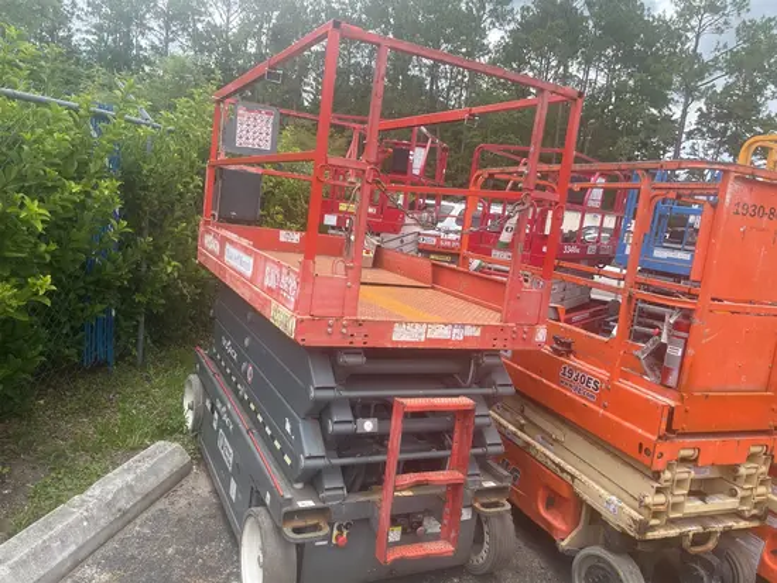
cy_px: 292
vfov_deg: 53.1
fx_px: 584
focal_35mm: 26
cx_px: 388
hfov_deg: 67.3
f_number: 1.6
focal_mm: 5.1
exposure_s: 1/821
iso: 50
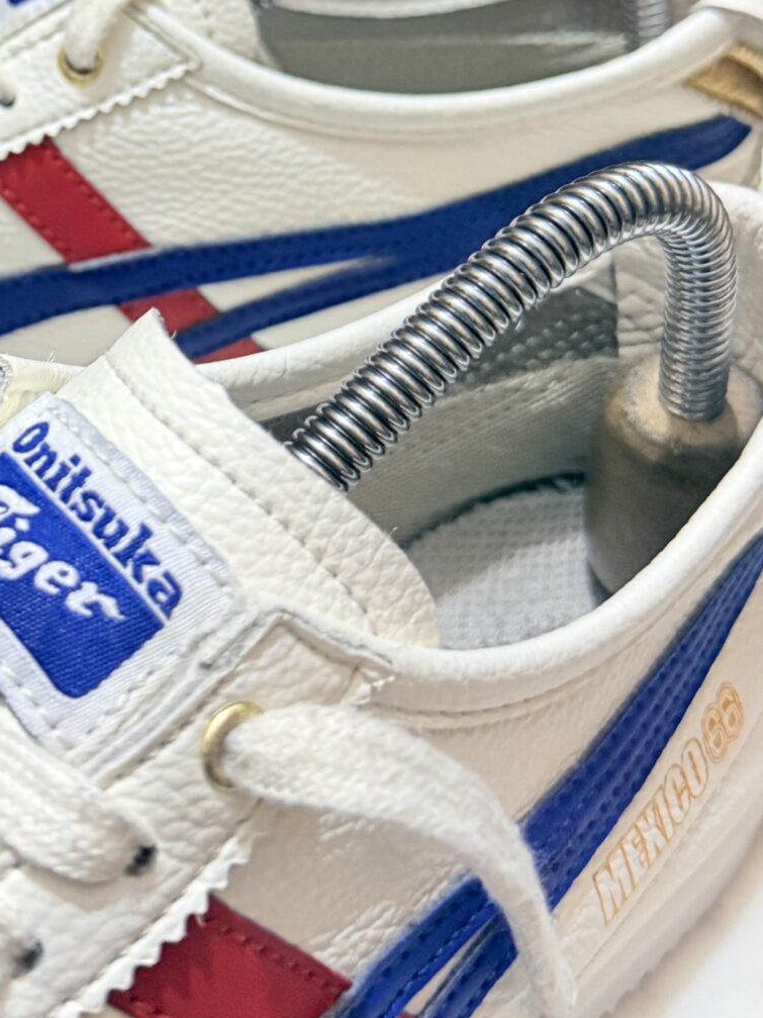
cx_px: 114
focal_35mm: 61
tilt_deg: -30.0
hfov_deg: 23.5
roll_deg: +4.1
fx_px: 1793
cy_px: 117
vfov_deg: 30.4
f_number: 1.78
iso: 400
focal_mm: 6.76
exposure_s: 1/50
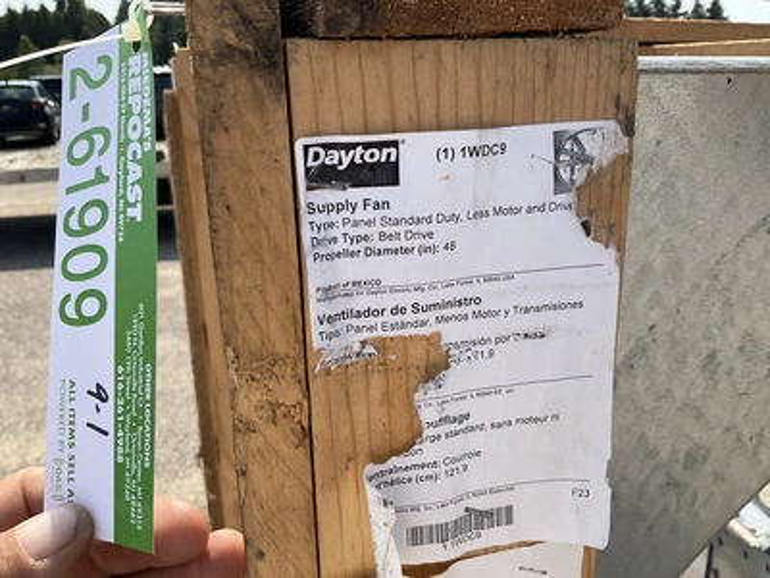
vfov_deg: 48.2
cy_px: 289
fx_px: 645
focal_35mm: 29
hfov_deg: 61.7
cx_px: 385
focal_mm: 3
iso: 25
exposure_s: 1/1377
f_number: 1.8
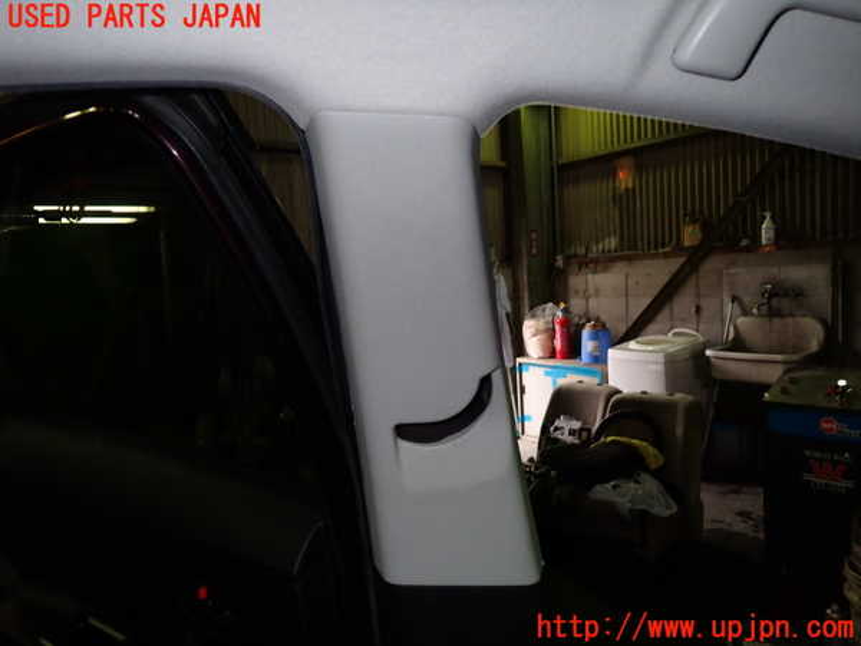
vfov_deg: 54.9
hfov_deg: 69.4
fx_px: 622
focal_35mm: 25
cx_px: 430
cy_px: 323
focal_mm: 4.5
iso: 200
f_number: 5.6
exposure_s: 1/30
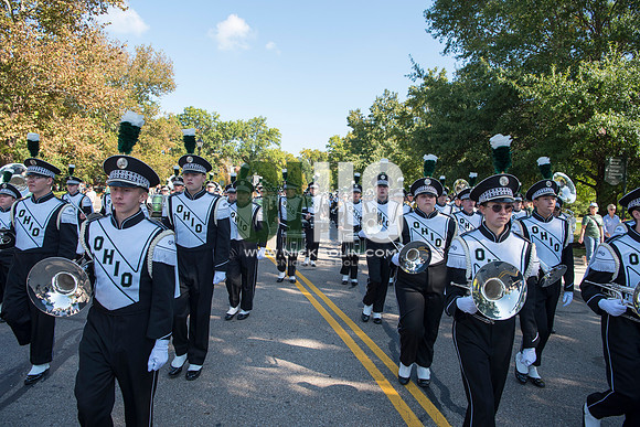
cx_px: 320
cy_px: 214
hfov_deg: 73.7
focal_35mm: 24
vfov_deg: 53.2
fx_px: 427
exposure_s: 1/500
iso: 200
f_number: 5.6
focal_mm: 24
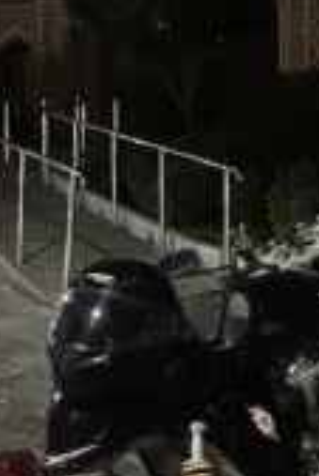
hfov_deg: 21.0
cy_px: 200
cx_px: 265
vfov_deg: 31.3
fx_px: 849
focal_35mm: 64
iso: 1000
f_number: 1.5
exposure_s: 1/19
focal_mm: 5.7
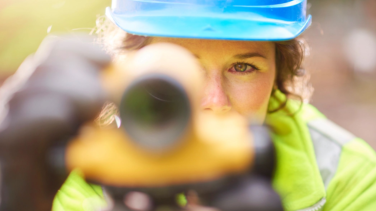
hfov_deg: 23.7
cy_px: 102
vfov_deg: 13.4
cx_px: 187
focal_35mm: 90
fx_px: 897
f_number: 2
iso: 250
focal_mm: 85
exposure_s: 1/400
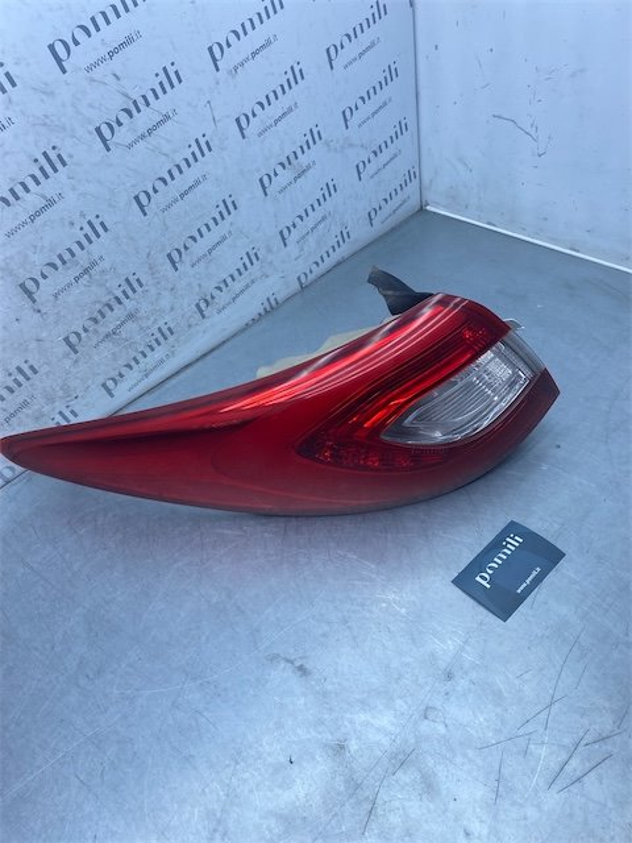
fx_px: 633
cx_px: 316
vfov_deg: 67.3
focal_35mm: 26
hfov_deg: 53.1
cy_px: 422
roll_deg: +12.3
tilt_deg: -44.3
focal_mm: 4.25
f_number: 1.8
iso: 32
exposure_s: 1/981
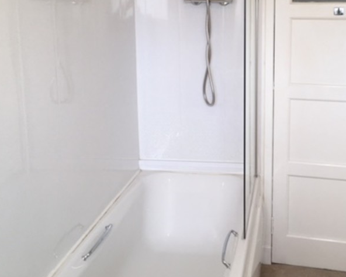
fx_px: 502
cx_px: 226
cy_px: 78
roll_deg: +0.7
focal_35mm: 49
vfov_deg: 30.4
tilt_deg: -10.1
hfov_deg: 37.7
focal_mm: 4.15
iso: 40
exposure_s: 1/100
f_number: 2.2
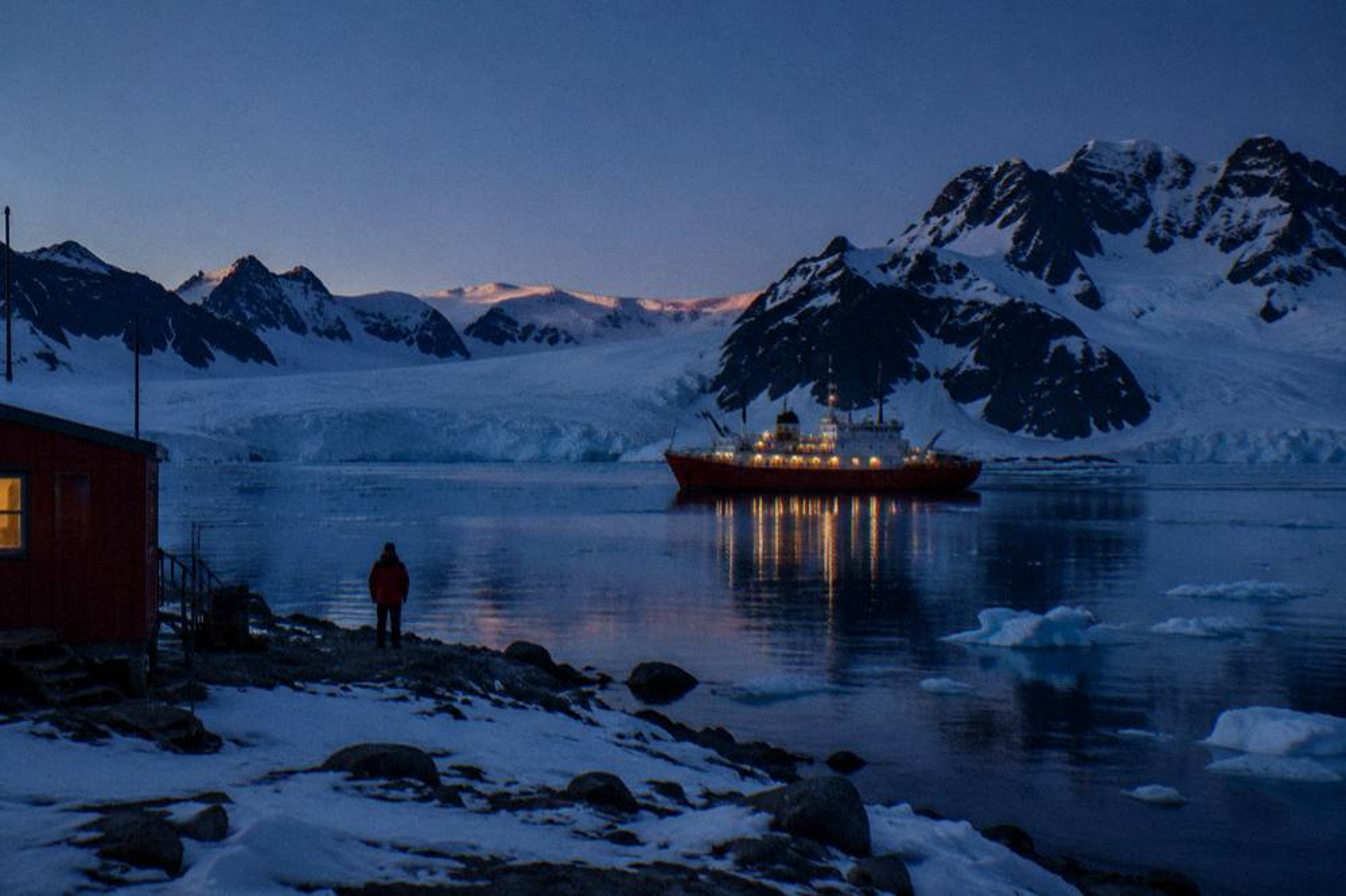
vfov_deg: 53.1
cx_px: 673
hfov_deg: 73.8
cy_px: 448
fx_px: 897
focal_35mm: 24
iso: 3200
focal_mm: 24
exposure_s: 1/160
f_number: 2.5
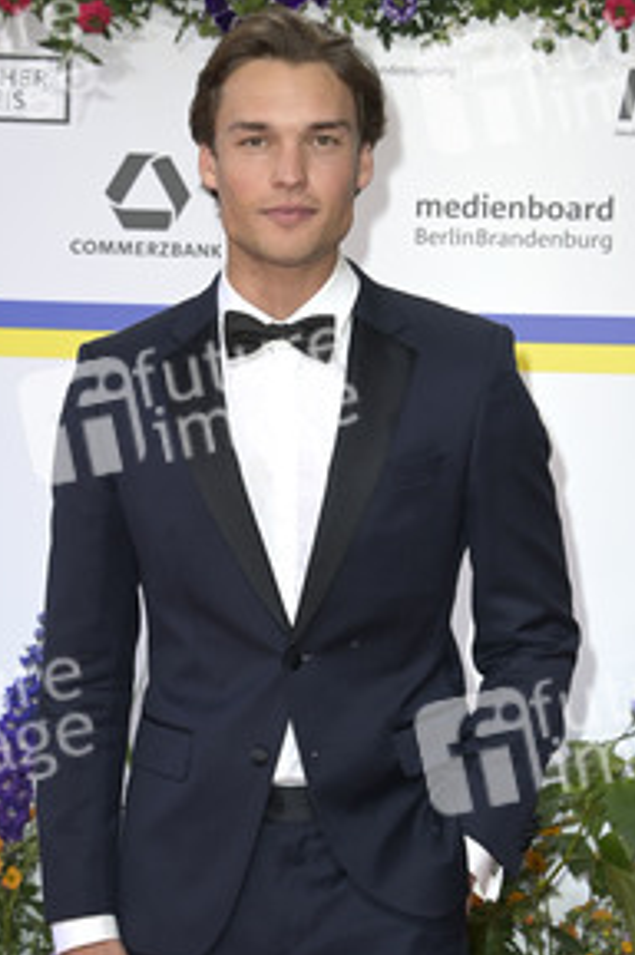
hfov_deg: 12.6
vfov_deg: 18.9
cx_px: 284
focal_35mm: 108
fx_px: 2864
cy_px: 572
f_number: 6.3
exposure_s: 1/250
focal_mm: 78
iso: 640
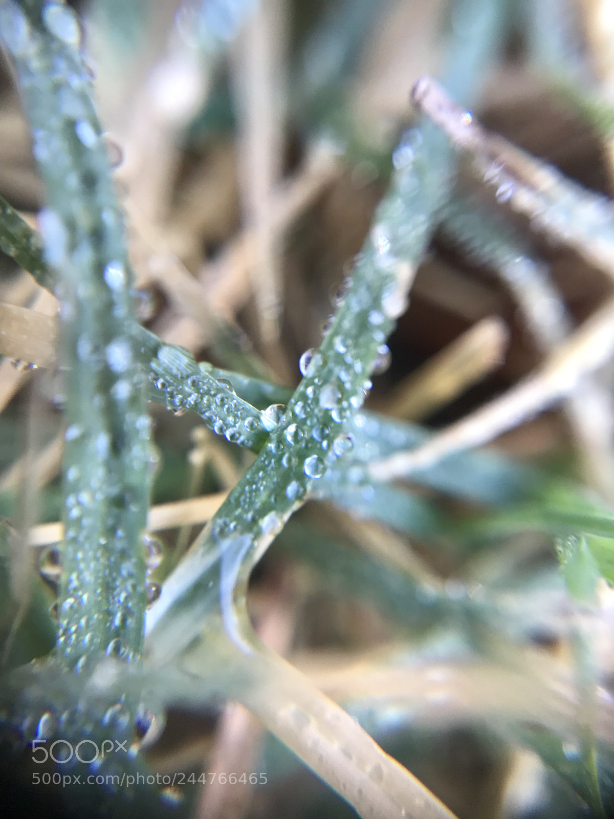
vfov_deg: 63.4
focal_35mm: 28
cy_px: 410
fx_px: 662
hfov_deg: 49.7
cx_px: 307
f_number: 1.8
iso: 40
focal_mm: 3.99
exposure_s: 1/92
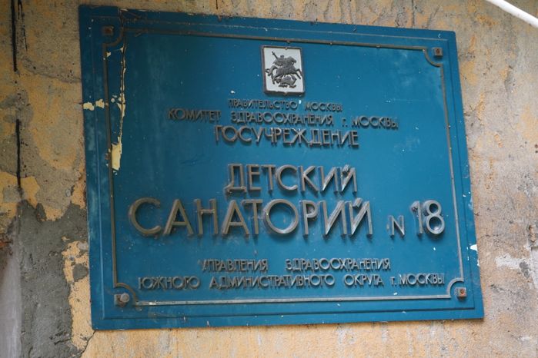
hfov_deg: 28.8
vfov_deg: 19.5
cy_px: 179
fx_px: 1046
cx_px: 269
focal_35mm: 70
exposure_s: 1/160
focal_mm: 70
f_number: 5.6
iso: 2500
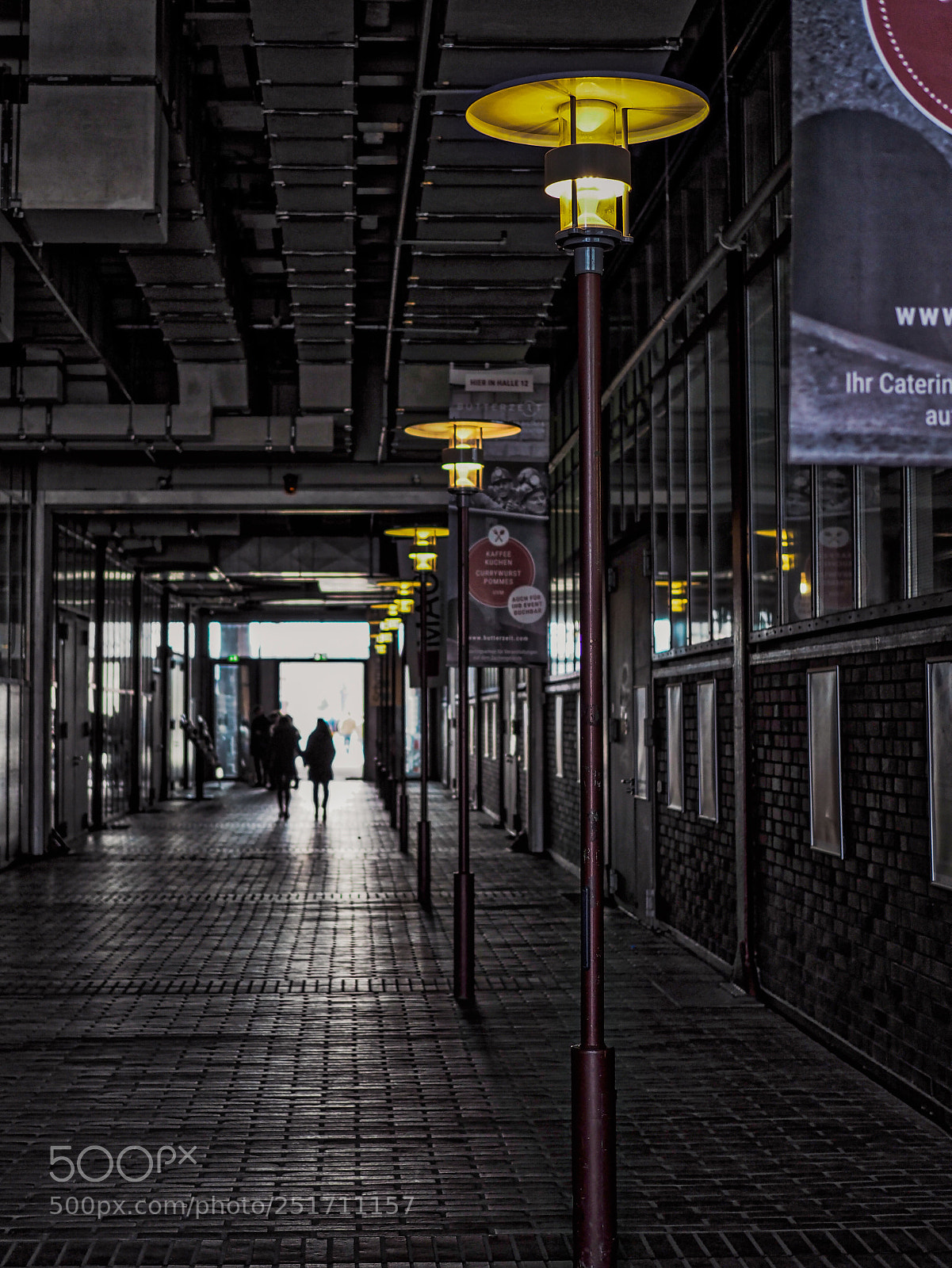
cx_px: 476
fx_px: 1832
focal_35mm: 50
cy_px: 634
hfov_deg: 29.1
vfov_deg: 38.2
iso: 200
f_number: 1.8
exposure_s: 1/125
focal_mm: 25
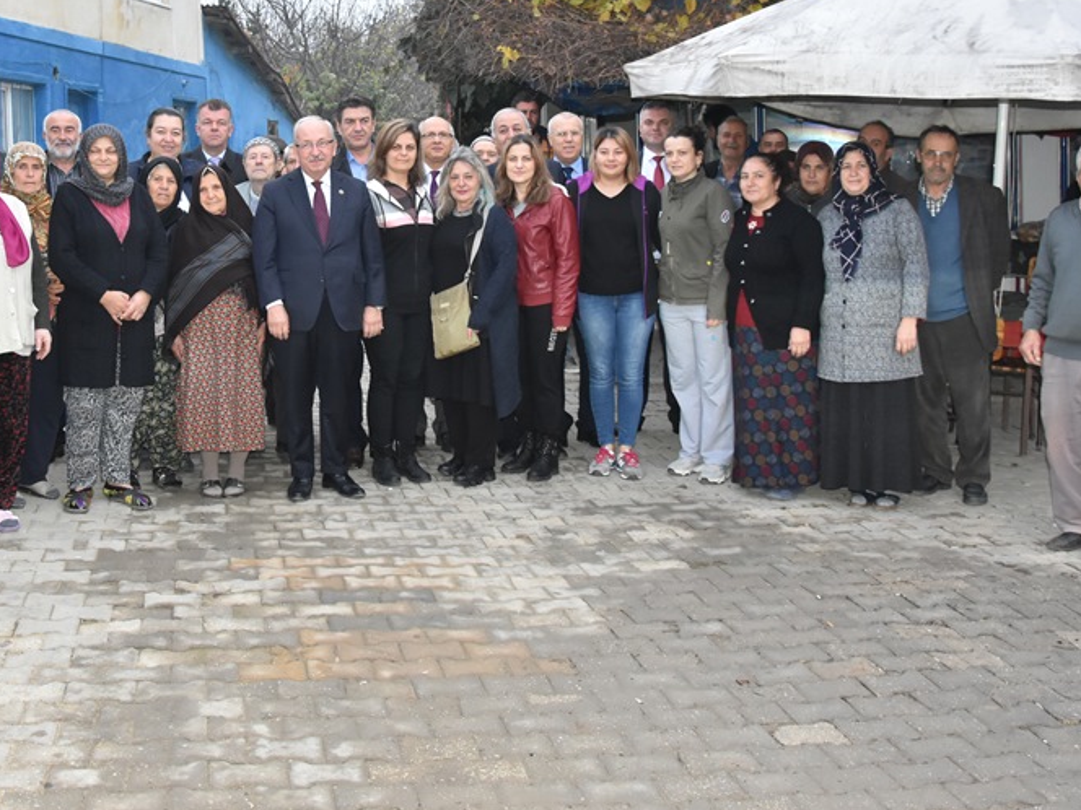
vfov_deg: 30.8
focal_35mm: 47
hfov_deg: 40.1
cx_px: 355
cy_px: 277
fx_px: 1460
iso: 1600
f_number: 5.6
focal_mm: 21
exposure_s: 1/160
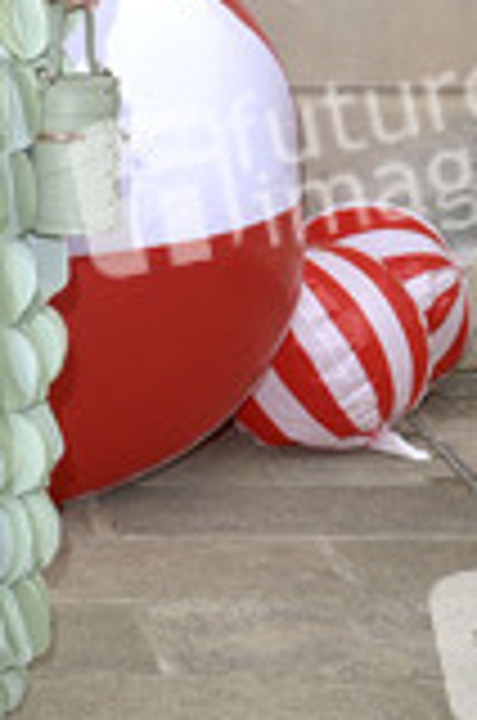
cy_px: -54
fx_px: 2395
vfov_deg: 16.6
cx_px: -108
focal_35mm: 120
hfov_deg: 11.1
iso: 640
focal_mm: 48
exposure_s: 1/250
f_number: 13
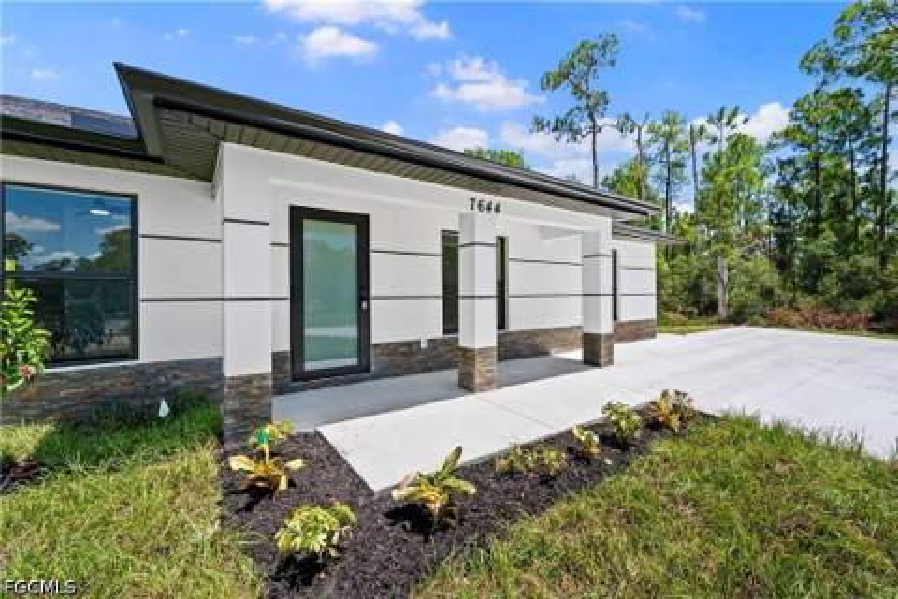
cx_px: 449
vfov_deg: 77.3
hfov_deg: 100.4
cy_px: 300
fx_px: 374
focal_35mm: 15
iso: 200
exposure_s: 1/125
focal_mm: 15
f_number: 9
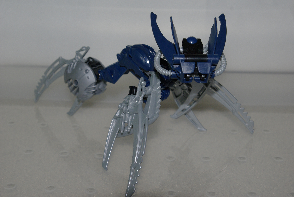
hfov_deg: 35.0
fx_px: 466
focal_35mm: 57
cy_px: 98
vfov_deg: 23.8
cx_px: 147
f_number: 8
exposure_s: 1/60
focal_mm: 38
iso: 400
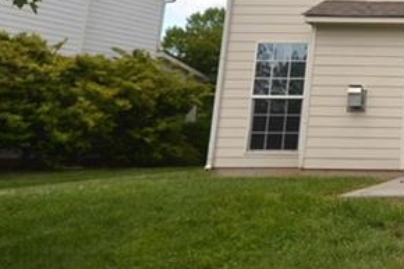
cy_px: -11
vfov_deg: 24.1
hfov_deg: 27.9
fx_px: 594
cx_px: 577
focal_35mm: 53
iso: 100
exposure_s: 1/200
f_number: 6.3
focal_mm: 10
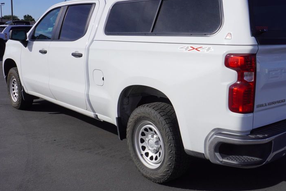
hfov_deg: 44.3
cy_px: 94
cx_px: 170
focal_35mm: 44
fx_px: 350
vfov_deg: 30.5
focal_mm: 20
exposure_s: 1/320
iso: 100
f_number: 10
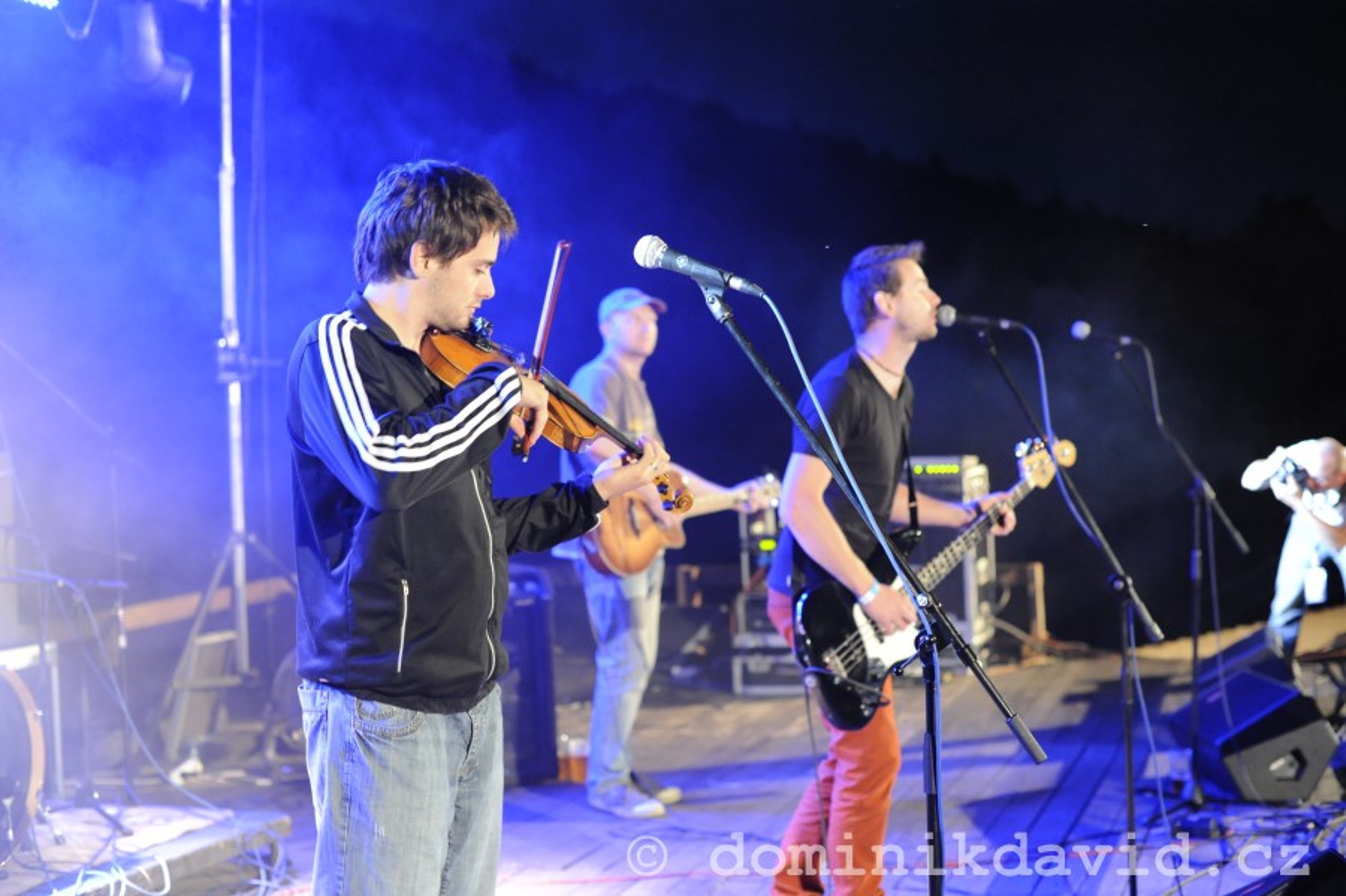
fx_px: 1868
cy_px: 448
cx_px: 673
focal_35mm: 50
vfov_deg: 27.0
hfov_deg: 39.6
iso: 4000
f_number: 2.8
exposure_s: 1/50
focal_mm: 50
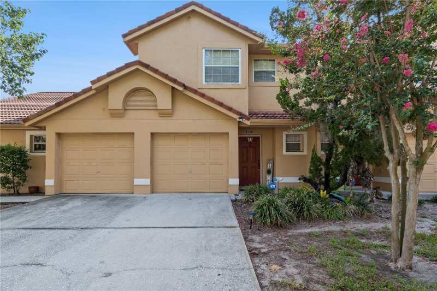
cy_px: 146
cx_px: 218
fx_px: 206
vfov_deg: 70.4
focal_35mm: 17
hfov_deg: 93.3
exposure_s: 1/20
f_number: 20
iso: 125
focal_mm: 17
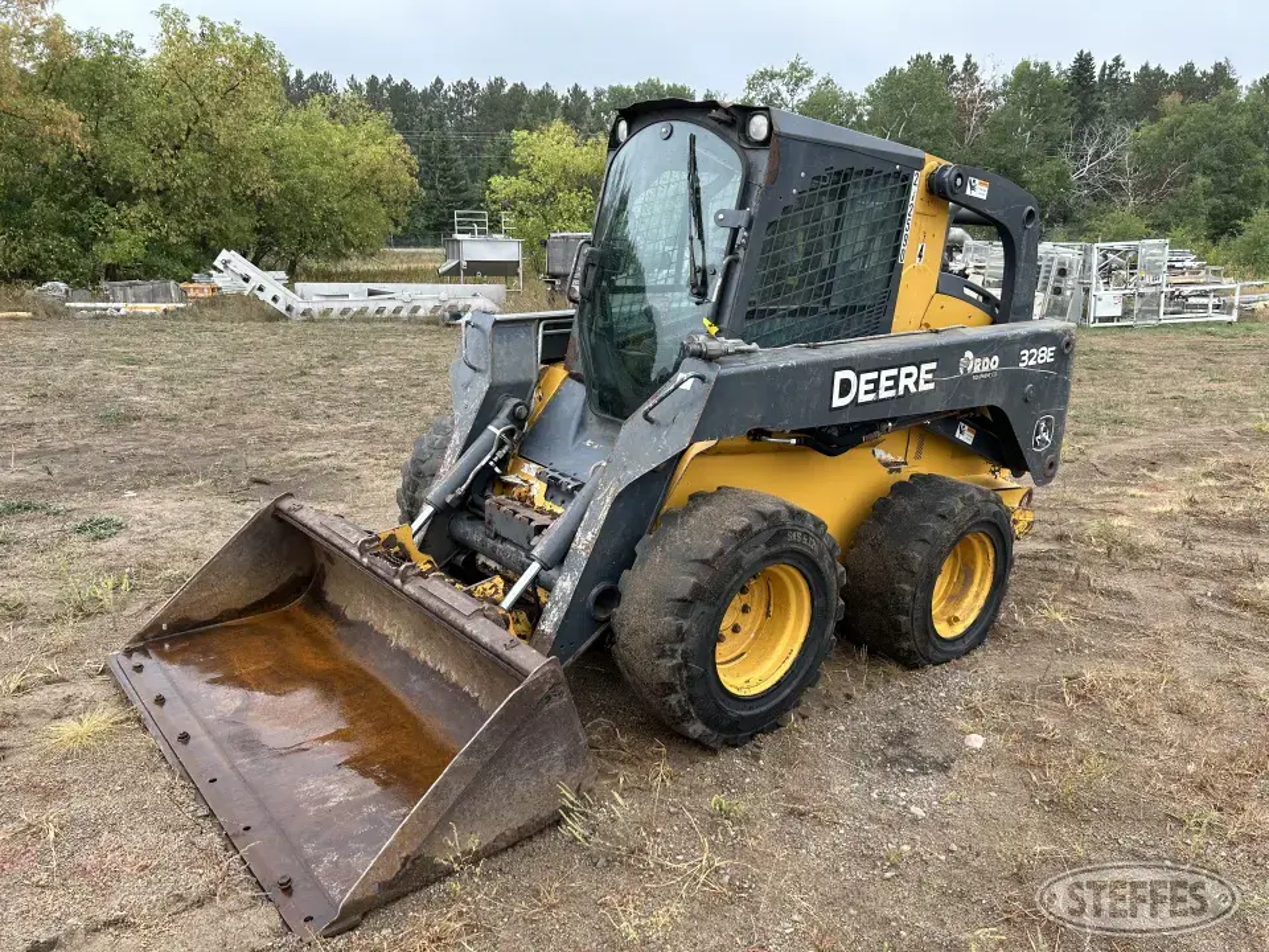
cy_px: 476
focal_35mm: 26
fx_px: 953
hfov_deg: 67.3
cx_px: 634
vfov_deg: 53.1
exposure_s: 1/416
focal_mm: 5.7
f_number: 1.5
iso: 50
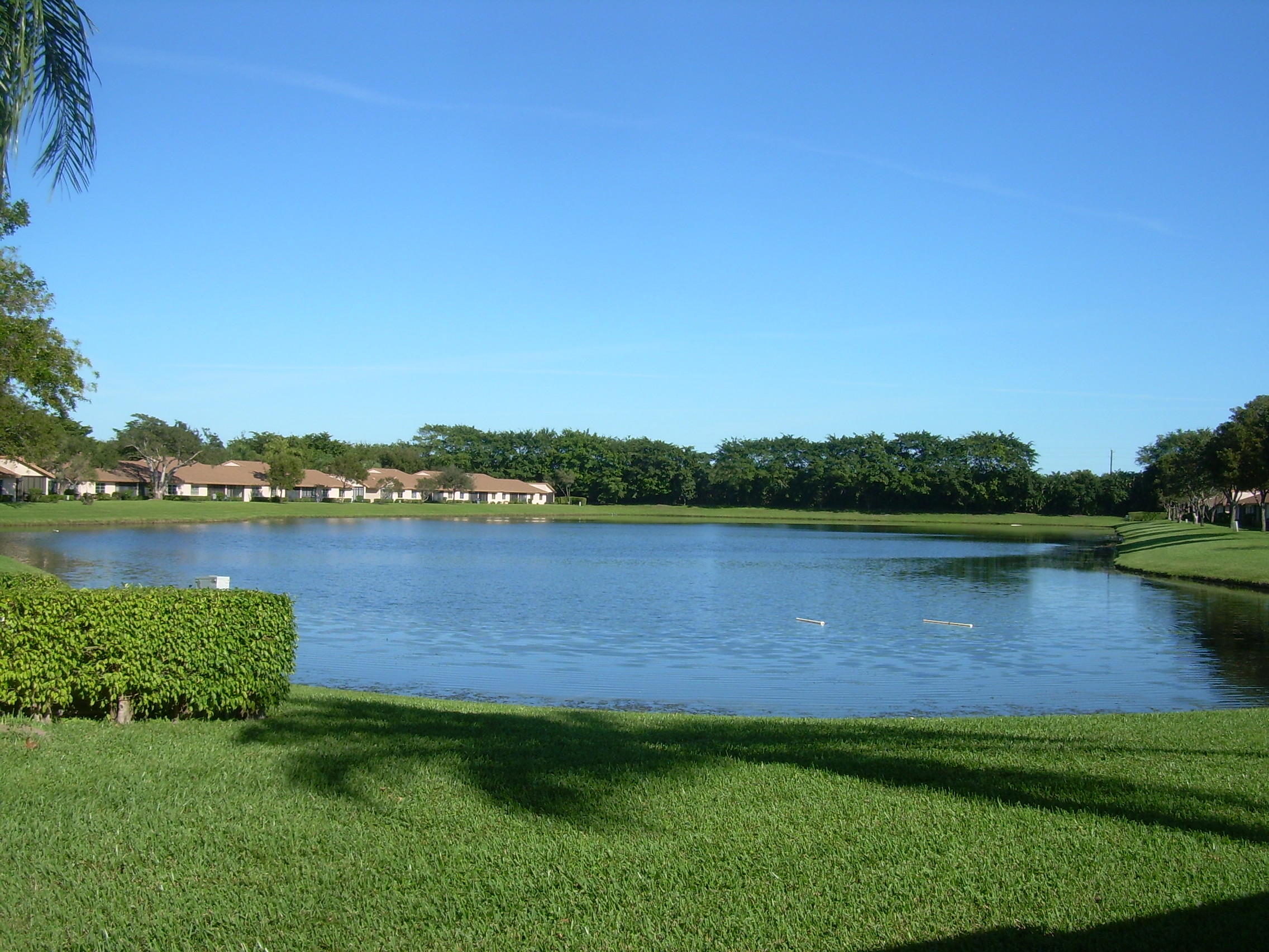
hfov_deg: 49.0
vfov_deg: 37.7
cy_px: 476
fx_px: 1393
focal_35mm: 38
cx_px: 634
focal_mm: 6.3
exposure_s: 1/420
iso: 50
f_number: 4.6
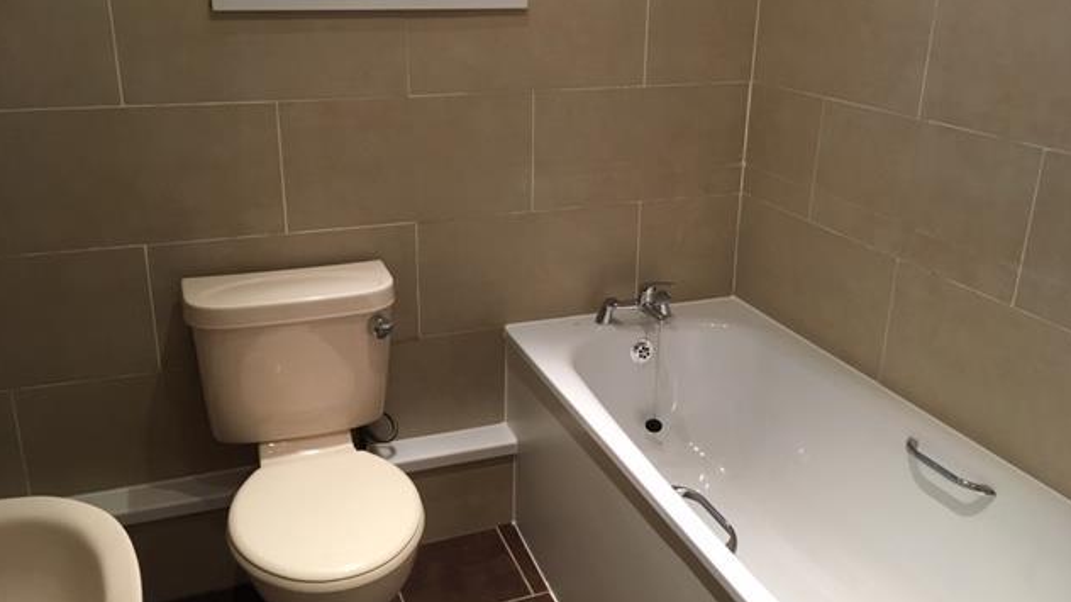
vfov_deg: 36.6
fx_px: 908
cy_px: 265
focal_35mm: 32
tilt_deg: -18.3
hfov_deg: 61.0
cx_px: 536
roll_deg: -1.1
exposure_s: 1/33
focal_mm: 4.15
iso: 160
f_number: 2.2
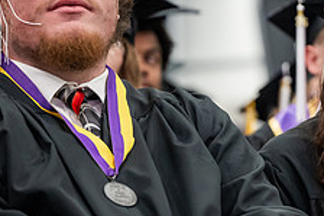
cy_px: 101
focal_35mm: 259
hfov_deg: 7.9
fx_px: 2329
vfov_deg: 5.3
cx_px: 405
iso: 2500
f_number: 3.2
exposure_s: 1/200
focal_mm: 100
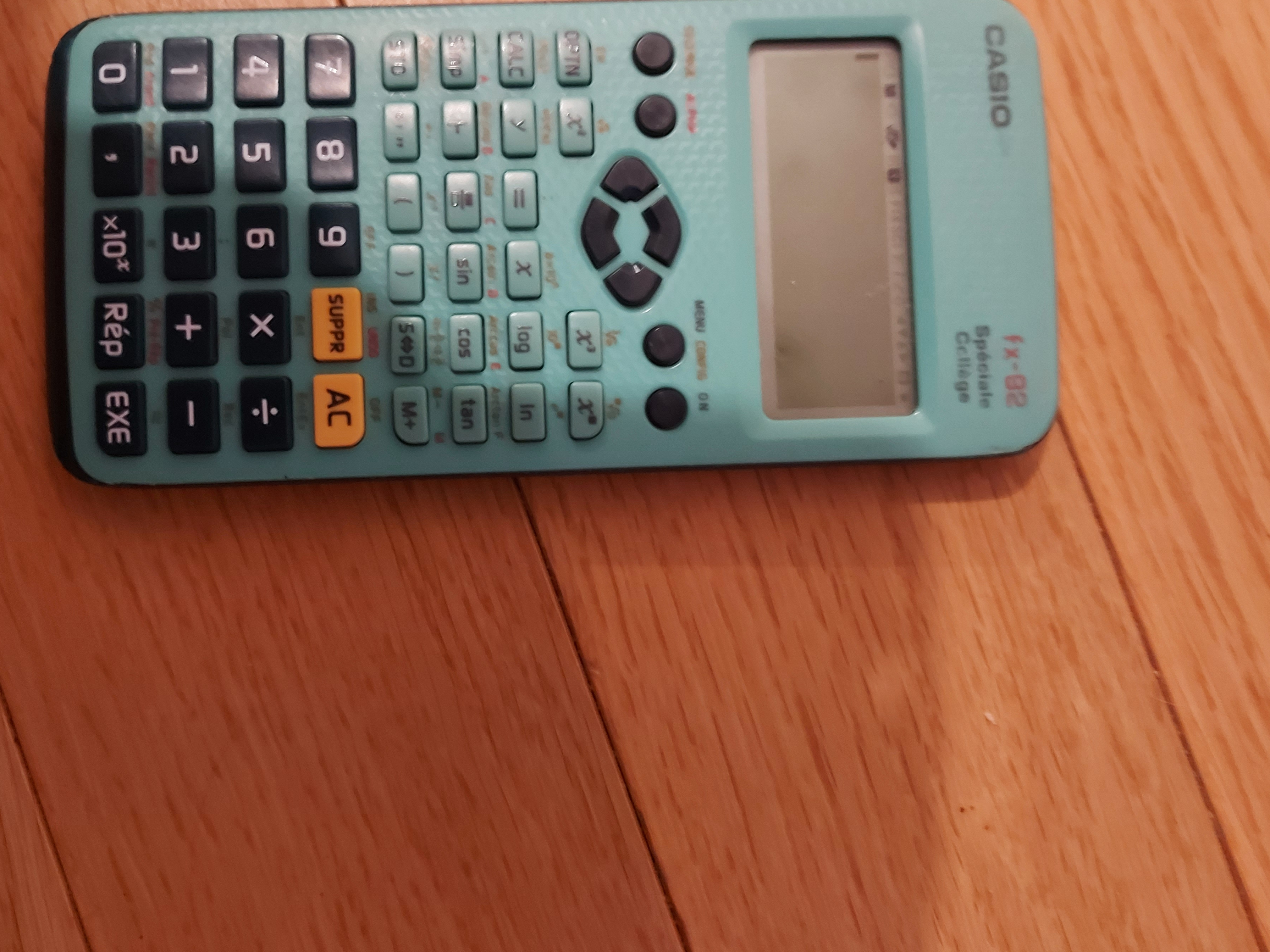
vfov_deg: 45.4
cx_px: 591
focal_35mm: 31
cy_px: 426
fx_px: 1137
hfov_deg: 58.3
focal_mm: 5.23
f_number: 1.8
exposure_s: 1/20
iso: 500
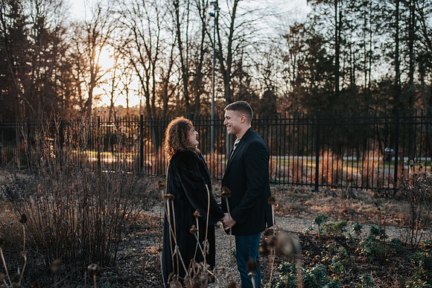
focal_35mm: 37
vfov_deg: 36.0
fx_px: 443
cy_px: 144
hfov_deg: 52.0
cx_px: 228
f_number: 2.8
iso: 180
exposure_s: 1/500
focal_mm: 35
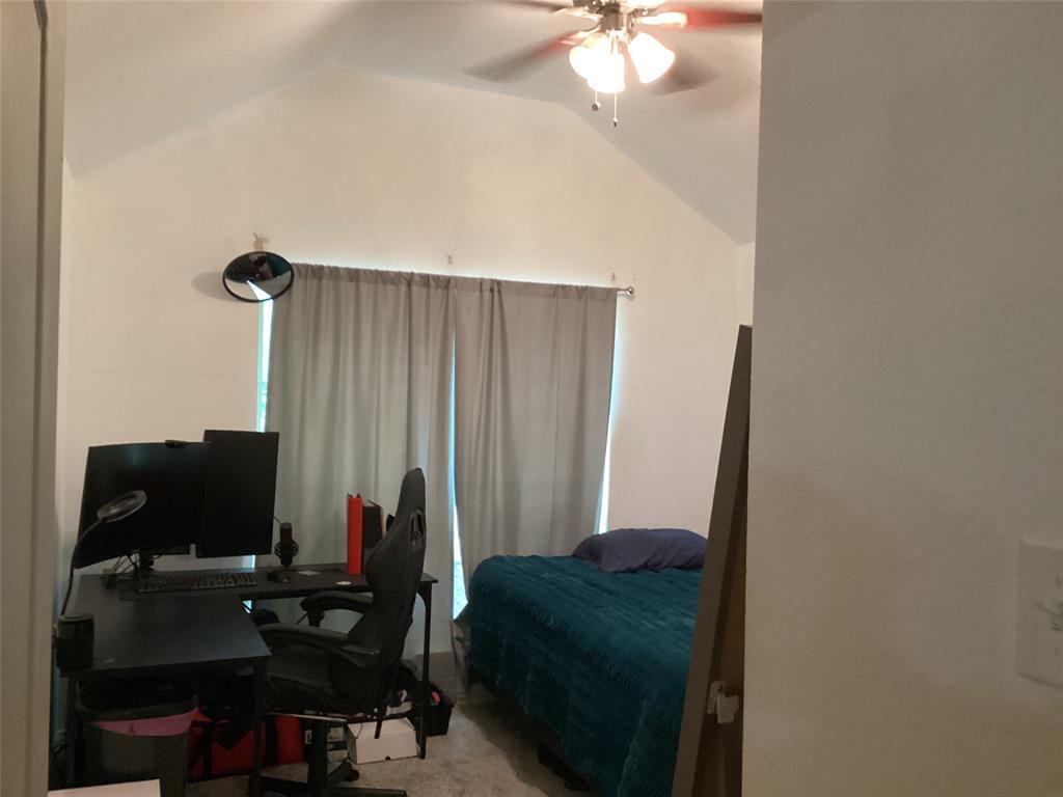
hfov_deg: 58.4
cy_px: 398
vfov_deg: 45.4
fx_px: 952
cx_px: 532
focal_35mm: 31
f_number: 2.4
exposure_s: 1/40
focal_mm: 3.3
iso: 400
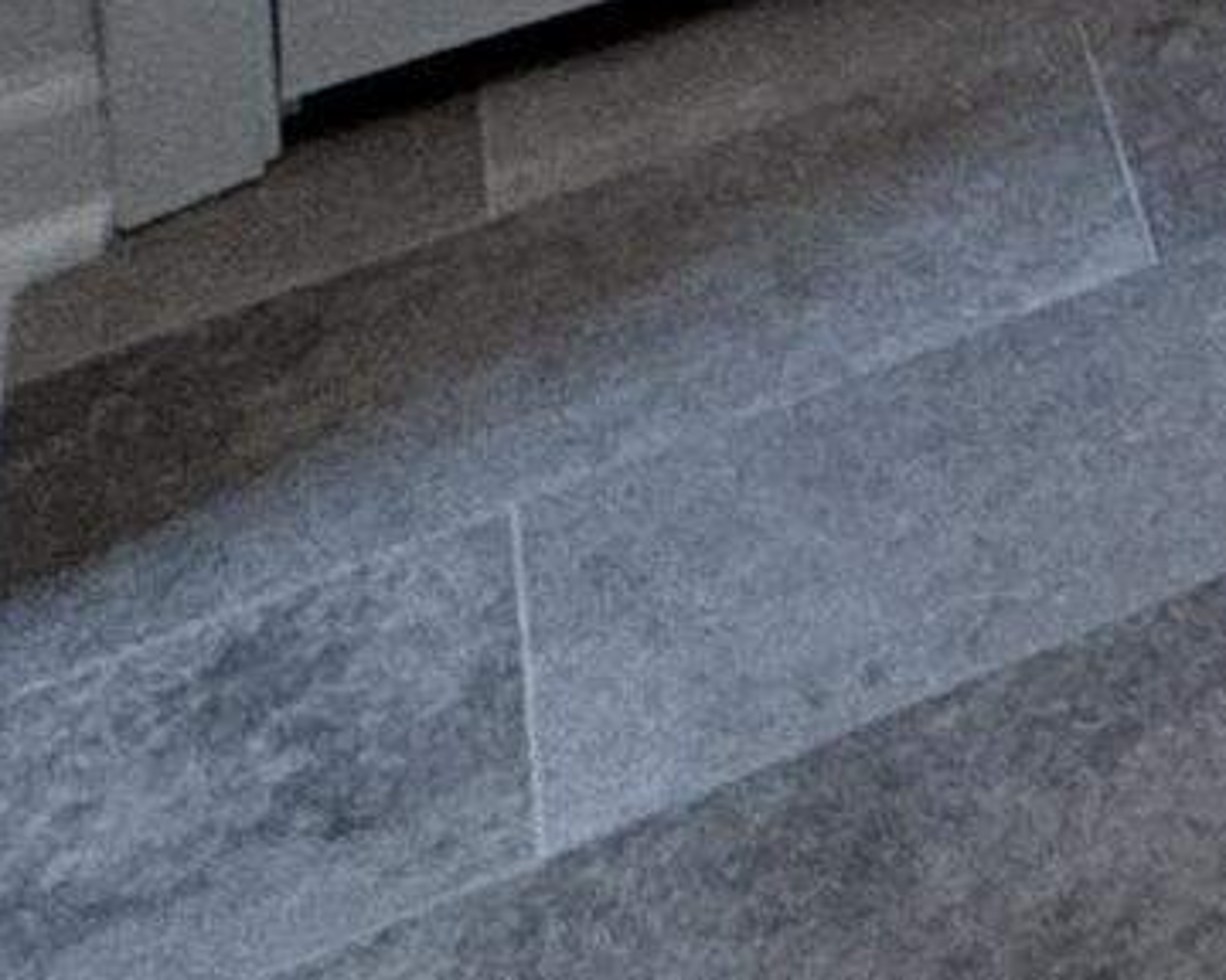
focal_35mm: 114
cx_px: 3606
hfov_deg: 11.2
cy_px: -2355
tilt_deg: -3.2
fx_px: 4136
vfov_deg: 9.2
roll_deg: +0.5
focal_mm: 2.22
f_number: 2.2
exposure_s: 1/120
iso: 80
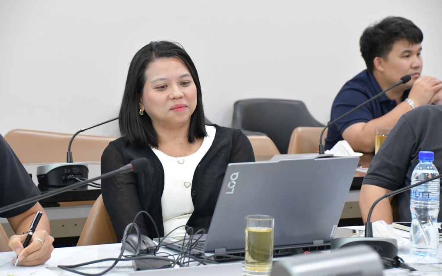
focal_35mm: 123
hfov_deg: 17.0
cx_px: 221
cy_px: 142
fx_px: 1481
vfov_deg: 10.6
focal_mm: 80
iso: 6400
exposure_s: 1/125
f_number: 5.3
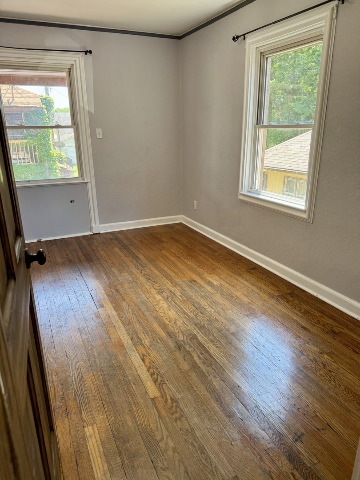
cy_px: 240
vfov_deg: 71.6
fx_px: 333
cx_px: 180
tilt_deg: -18.2
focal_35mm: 24
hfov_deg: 56.8
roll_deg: +1.8
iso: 100
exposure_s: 1/134
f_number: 1.78
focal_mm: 6.76
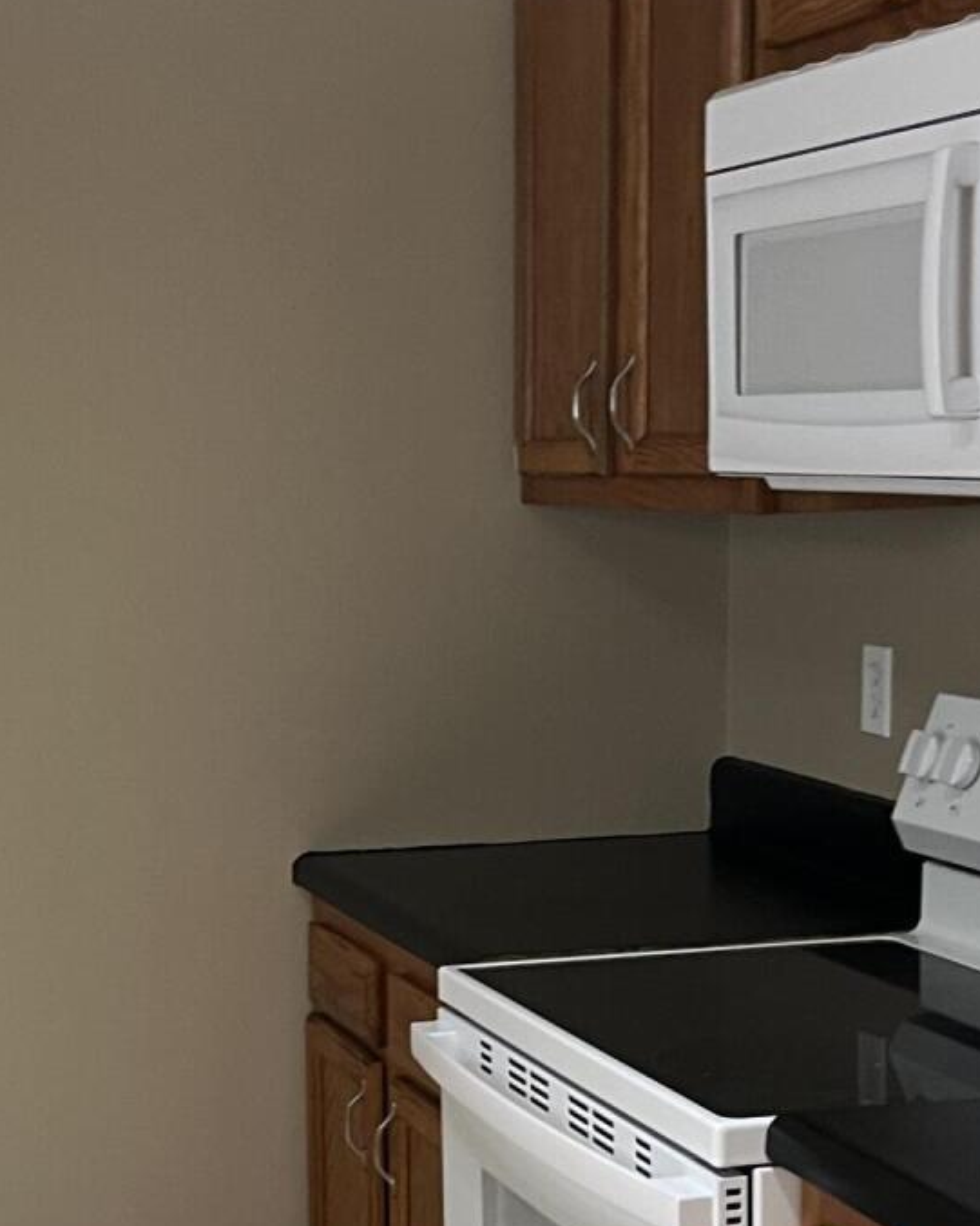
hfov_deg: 19.8
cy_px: 889
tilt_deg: -10.1
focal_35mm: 75
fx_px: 2721
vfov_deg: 25.2
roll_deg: +3.0
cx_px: -13
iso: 160
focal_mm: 5.1
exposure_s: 1/60
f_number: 1.6
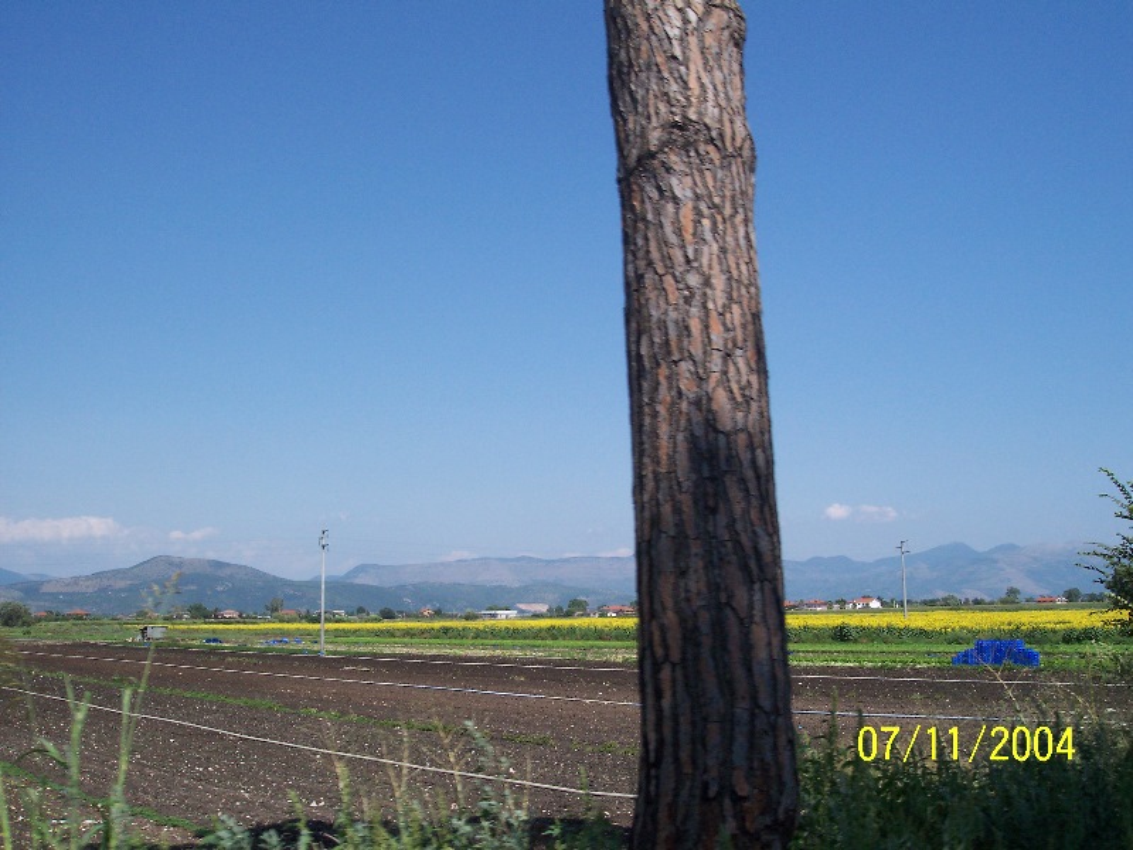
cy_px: 425
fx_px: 1244
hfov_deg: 49.0
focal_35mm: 38
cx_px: 566
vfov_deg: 37.7
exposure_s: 1/1000
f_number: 4.8
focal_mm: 8
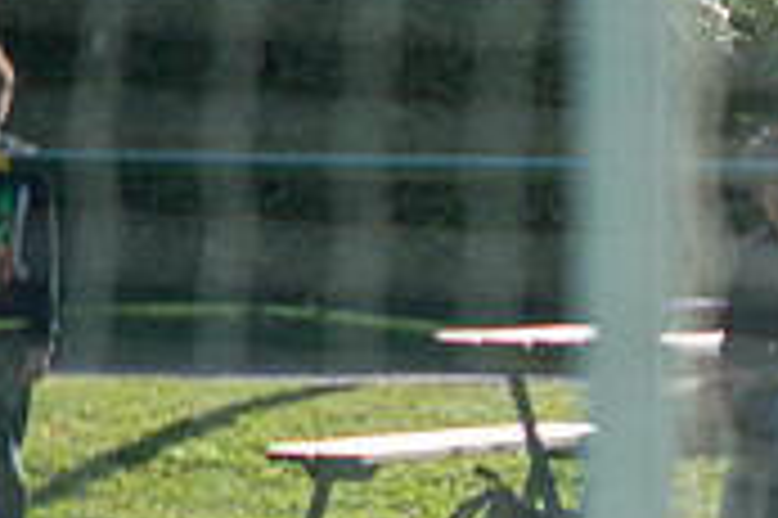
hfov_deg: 1.5
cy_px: 513
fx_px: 30442
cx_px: 1174
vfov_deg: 1.0
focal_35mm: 1410
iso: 320
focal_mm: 420
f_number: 4
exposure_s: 1/1600
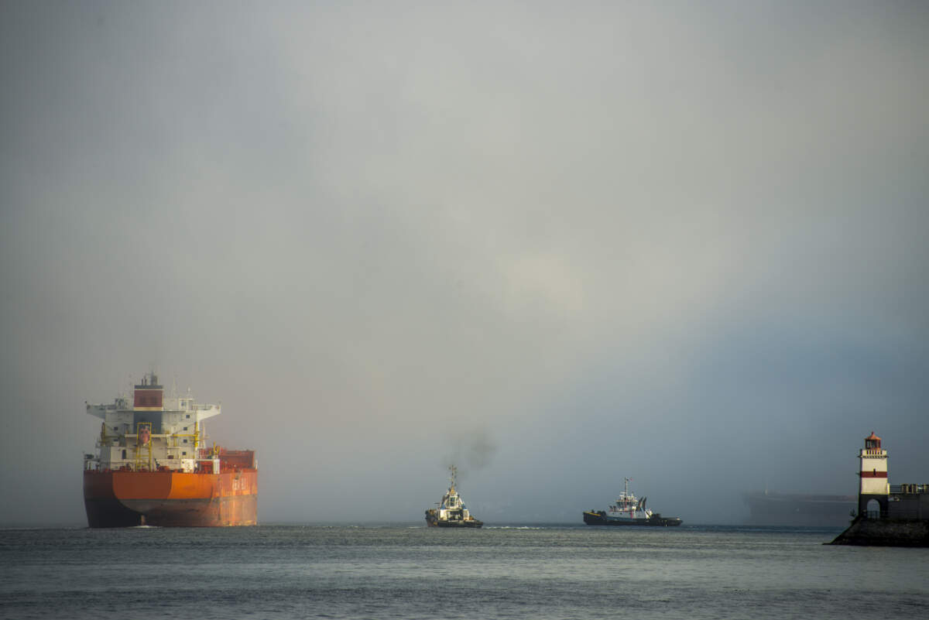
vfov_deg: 4.9
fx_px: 7228
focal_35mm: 280
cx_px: 464
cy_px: 310
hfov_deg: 7.4
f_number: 8
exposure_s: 1/500
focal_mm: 280
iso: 200
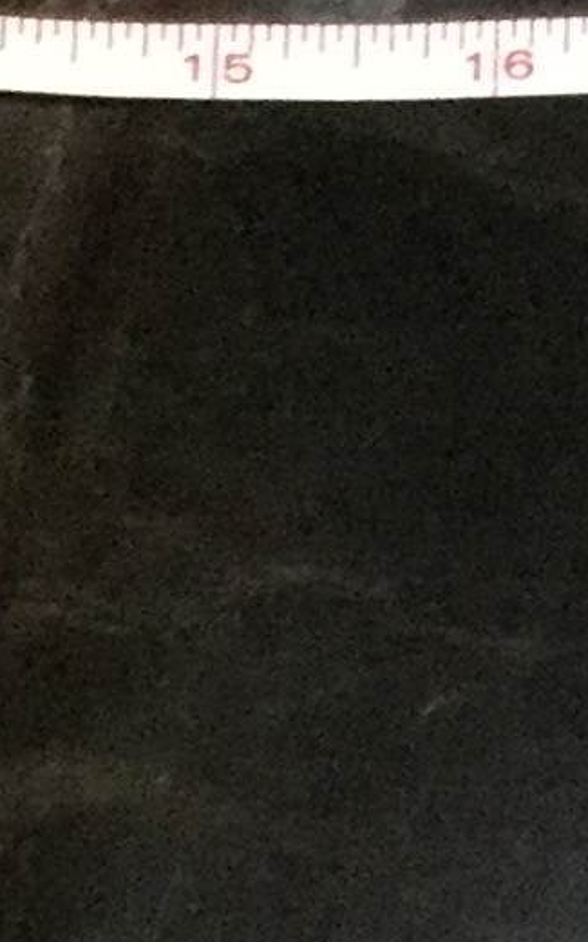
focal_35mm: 206
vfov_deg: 9.6
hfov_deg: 6.3
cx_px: 894
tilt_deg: -84.8
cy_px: 1763
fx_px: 5289
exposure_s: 1/30
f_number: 2.4
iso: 200
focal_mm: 3.3
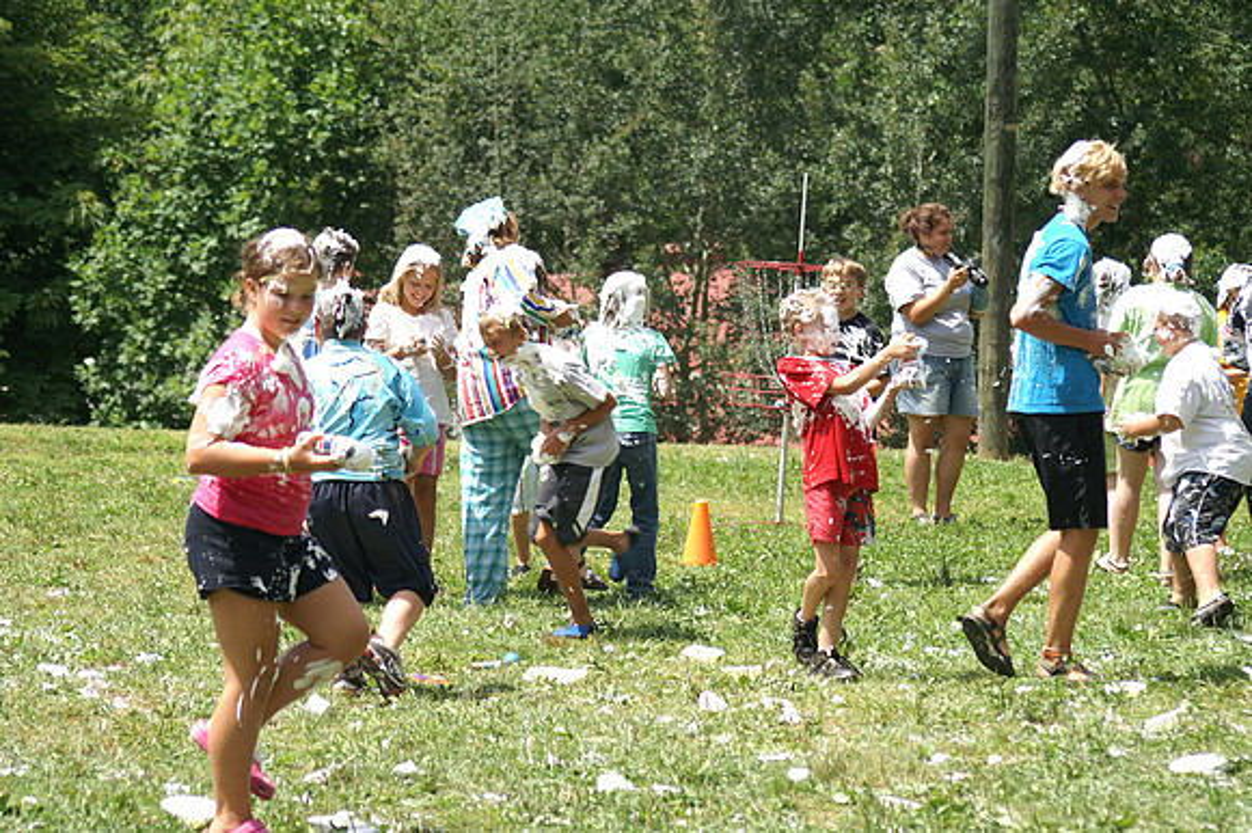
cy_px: 416
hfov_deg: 15.2
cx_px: 626
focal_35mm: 135
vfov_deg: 10.1
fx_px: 4692
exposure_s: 1/400
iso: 100
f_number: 5.6
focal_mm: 90
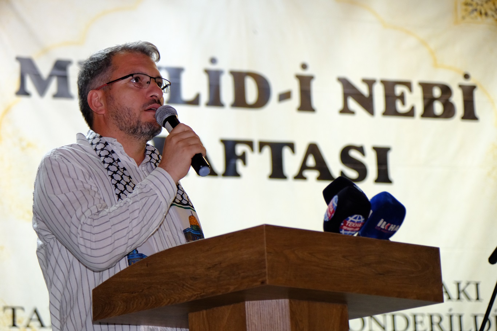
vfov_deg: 11.4
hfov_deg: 17.1
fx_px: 1656
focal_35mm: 120
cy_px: 166
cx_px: 248
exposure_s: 1/30
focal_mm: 80
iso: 2000
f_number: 4
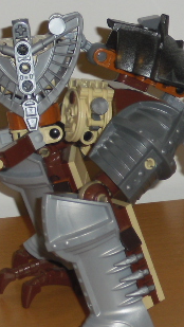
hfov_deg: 5.1
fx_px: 2054
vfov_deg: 9.1
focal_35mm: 237
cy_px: 159
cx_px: 67
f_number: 5.6
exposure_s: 1/60
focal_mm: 18.9
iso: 200
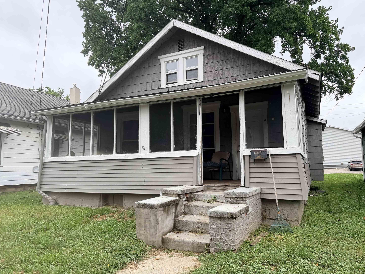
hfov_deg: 69.4
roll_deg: +1.1
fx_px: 264
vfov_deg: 54.9
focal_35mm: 25
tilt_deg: +4.3
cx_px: 189
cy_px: 139
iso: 100
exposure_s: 1/742
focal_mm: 6.76
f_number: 1.78
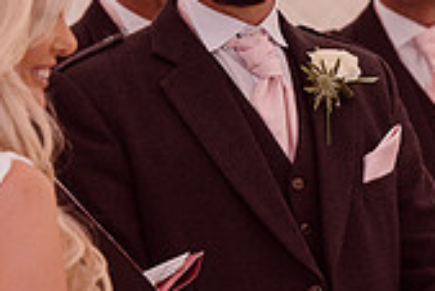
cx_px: 212
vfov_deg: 2.9
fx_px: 5672
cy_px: 84
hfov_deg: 4.4
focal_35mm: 469
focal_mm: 122
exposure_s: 1/500
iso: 640
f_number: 5.6
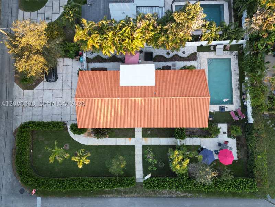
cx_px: 138
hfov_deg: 71.6
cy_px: 104
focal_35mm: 24
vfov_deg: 56.8
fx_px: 191
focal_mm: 6.72
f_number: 1.7
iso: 140
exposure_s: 1/160
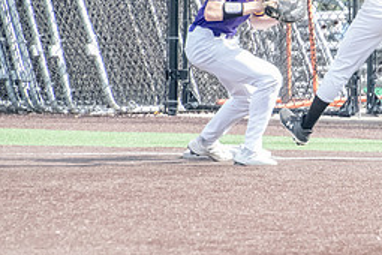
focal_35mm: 921
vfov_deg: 1.5
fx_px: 9772
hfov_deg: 2.2
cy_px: 73
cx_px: 310
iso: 5000
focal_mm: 270
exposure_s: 1/3200
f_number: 6.3
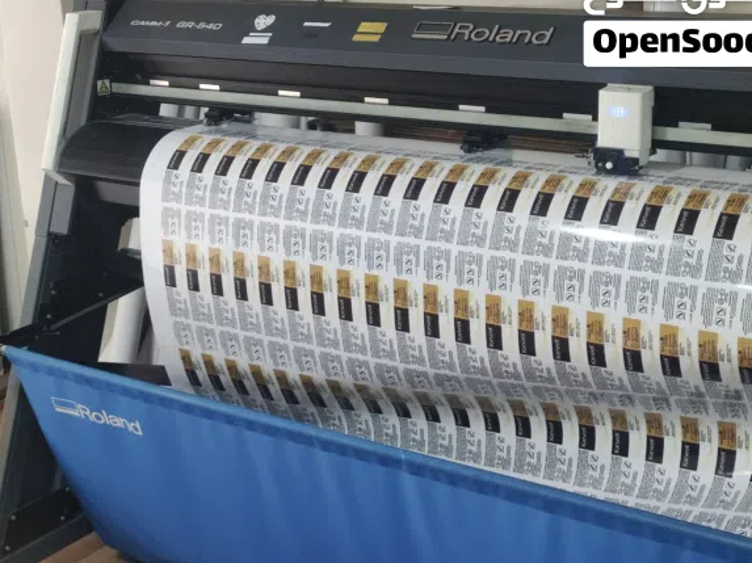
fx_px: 412
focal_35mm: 19
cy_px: 256
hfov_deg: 84.7
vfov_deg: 68.5
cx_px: 386
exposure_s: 1/50
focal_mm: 4.74
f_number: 1.79
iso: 742
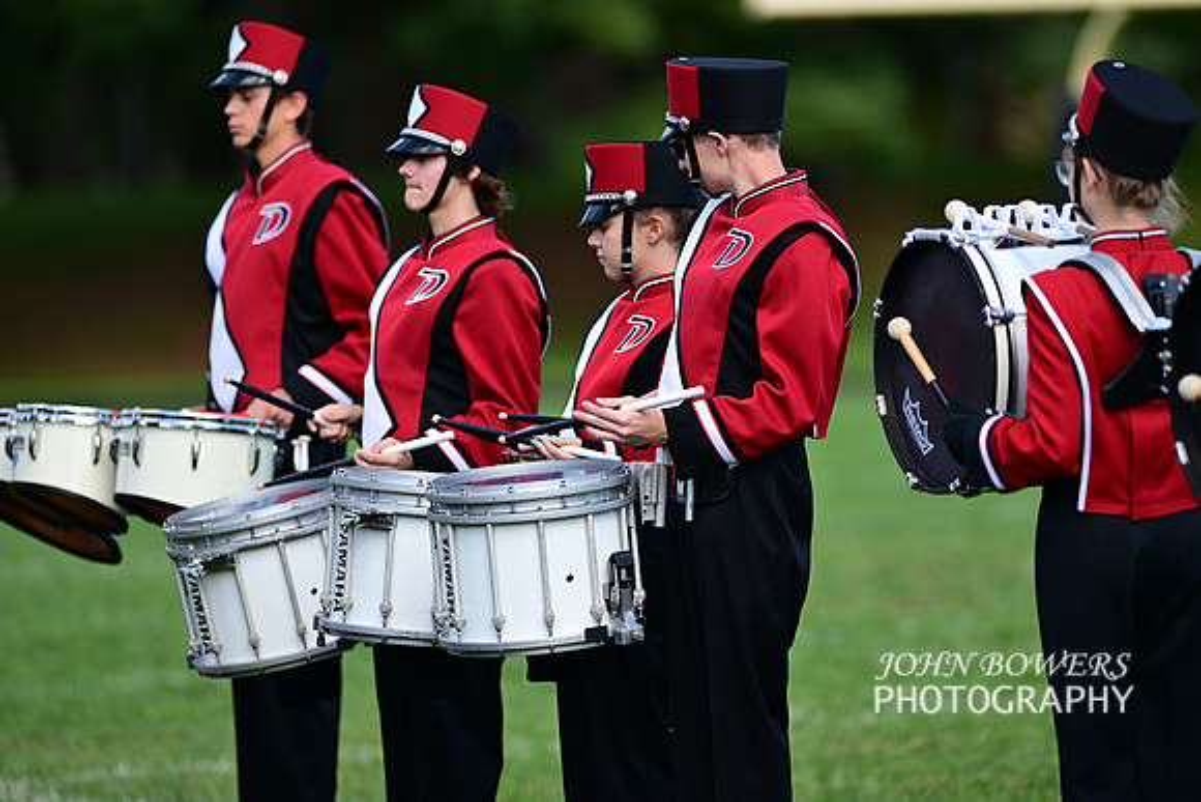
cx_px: 600
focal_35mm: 300
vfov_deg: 4.6
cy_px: 401
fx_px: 10010
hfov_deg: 6.9
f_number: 2.8
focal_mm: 300
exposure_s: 1/1600
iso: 320
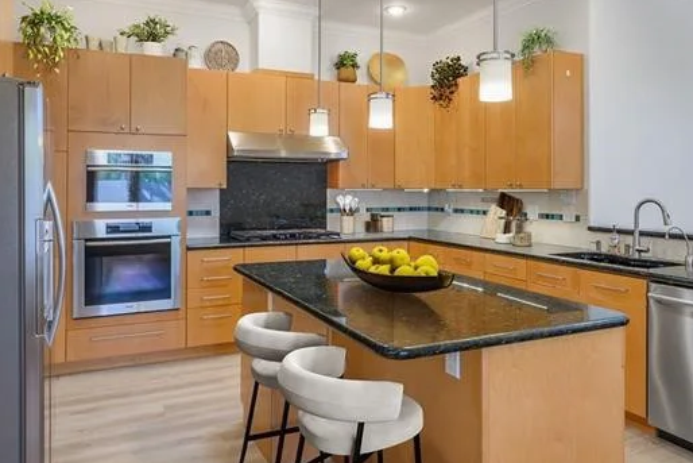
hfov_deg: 65.4
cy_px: 203
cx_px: 361
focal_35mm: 28
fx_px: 539
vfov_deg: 46.3
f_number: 8
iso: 220
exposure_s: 1.6
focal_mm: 12
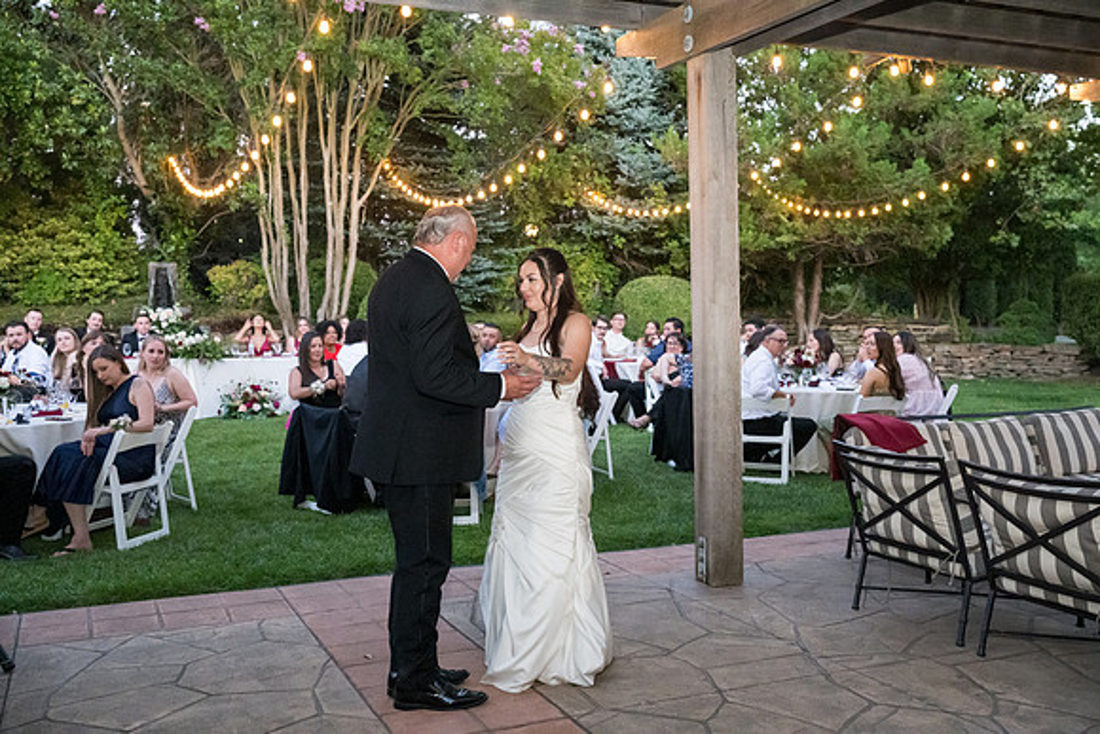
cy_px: 367
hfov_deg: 54.4
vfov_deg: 37.9
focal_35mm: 35
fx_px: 1070
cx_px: 550
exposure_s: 1/400
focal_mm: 35
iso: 10000
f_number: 4
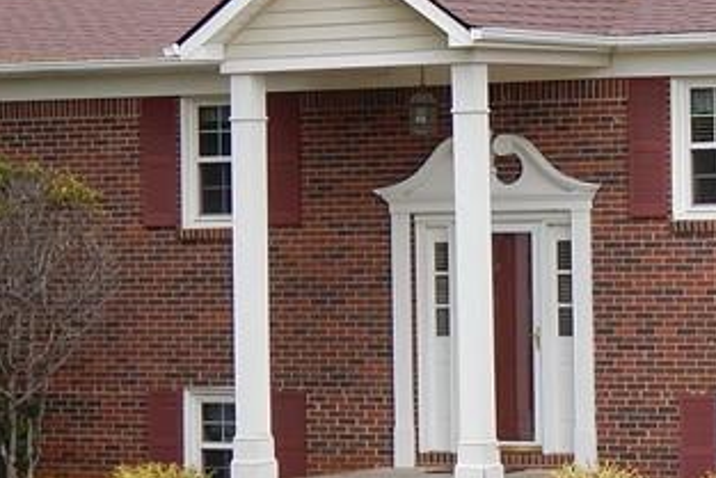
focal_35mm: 187
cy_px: 300
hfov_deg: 10.9
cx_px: 762
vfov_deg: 7.4
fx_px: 3721
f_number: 3.8
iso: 125
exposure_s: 1/200
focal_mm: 9.7
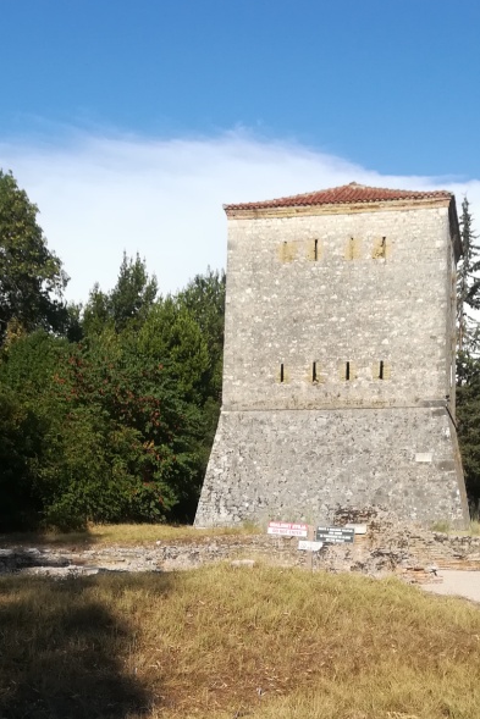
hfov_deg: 28.6
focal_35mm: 47
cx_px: 274
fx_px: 939
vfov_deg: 39.6
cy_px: 610
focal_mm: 3.83
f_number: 2.2
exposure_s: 1/1179
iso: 50
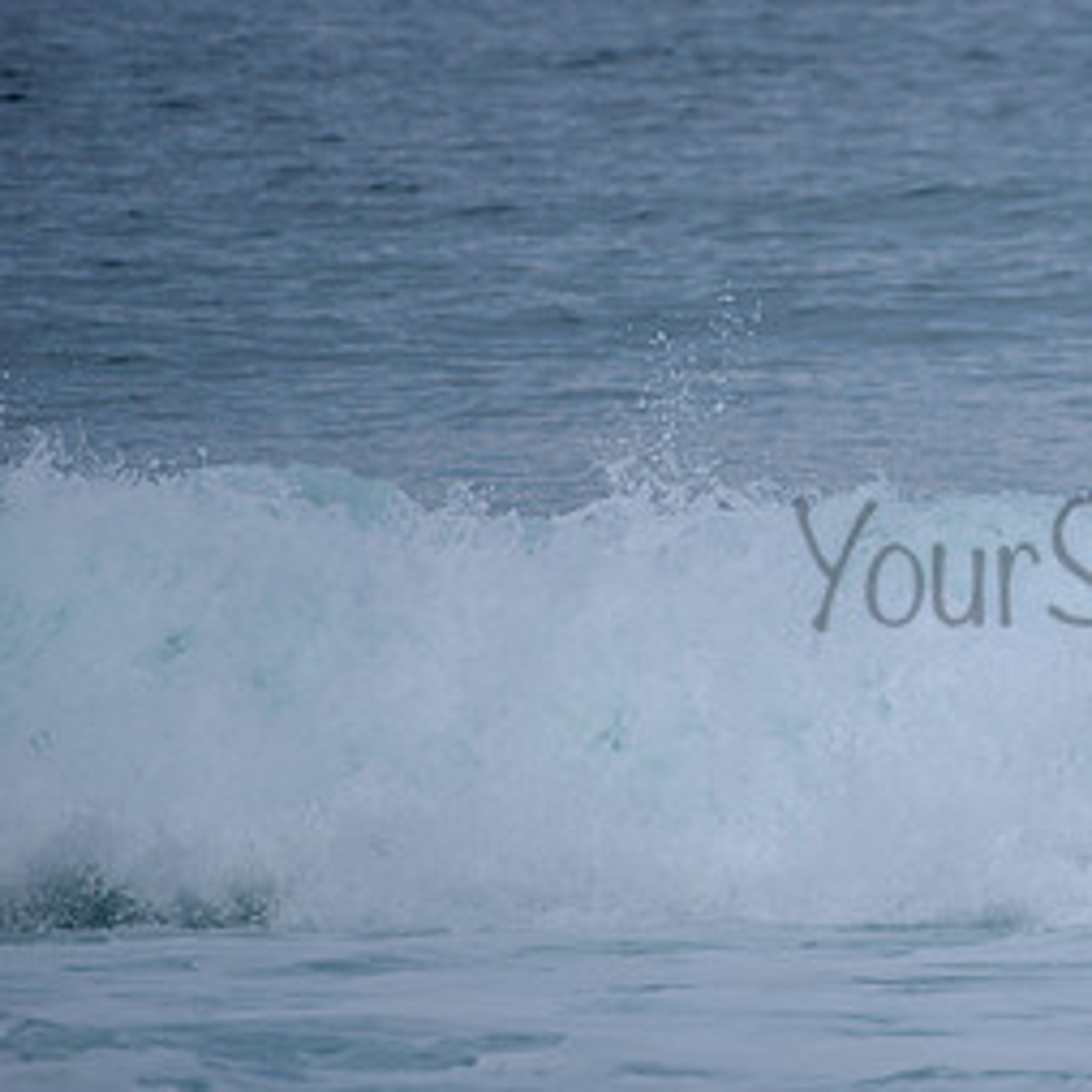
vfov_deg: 1.8
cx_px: 1238
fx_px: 34620
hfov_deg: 1.8
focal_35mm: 970
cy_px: 527
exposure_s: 1/2000
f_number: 5.6
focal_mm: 500
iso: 180
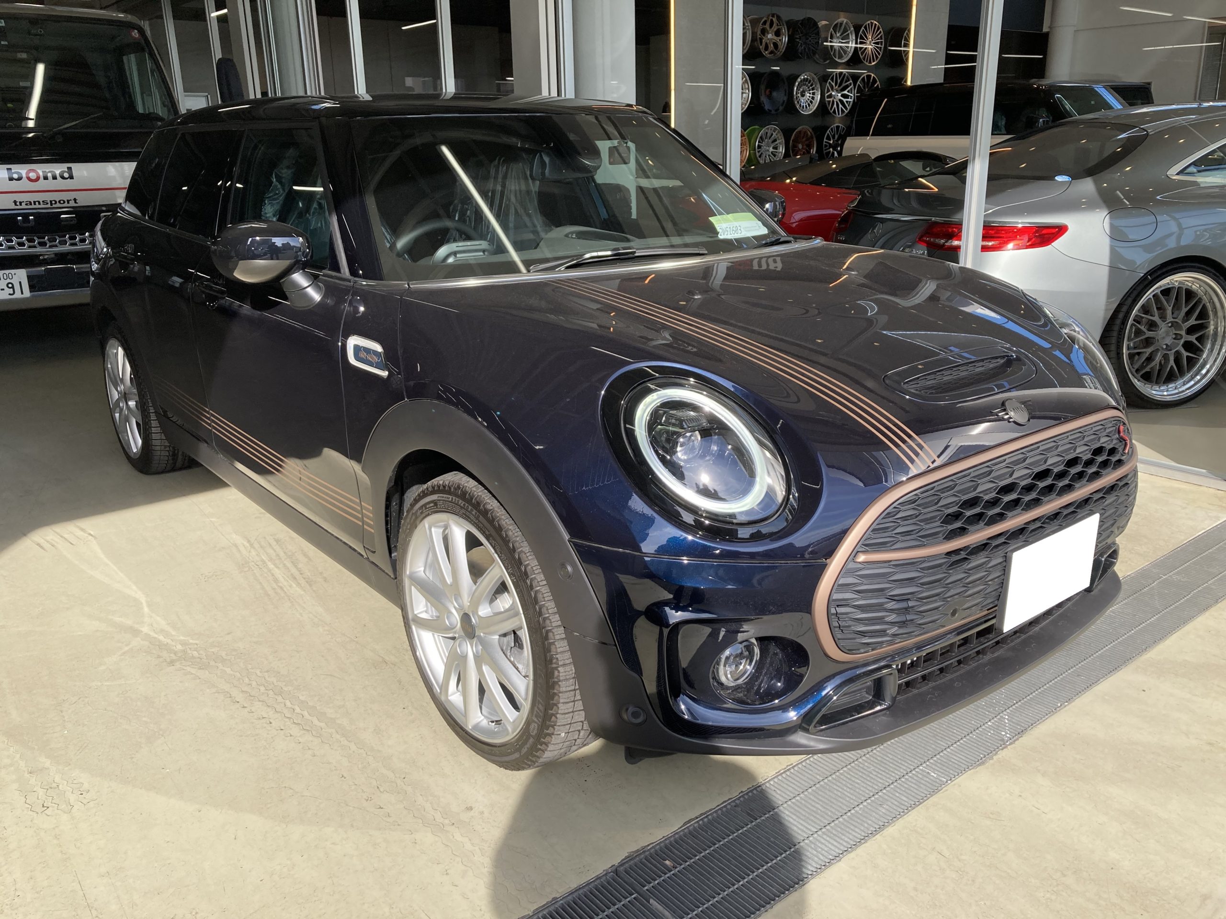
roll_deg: +1.9
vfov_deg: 49.7
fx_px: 992
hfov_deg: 63.4
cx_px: 613
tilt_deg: -16.8
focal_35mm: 28
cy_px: 460
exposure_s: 1/787
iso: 20
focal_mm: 3.99
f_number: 1.8
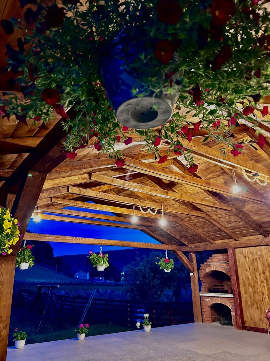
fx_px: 270
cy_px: 180
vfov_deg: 67.3
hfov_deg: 53.1
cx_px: 135
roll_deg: +0.2
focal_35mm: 26
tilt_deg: +19.5
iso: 400
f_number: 1.5
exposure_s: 1/33
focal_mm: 5.7
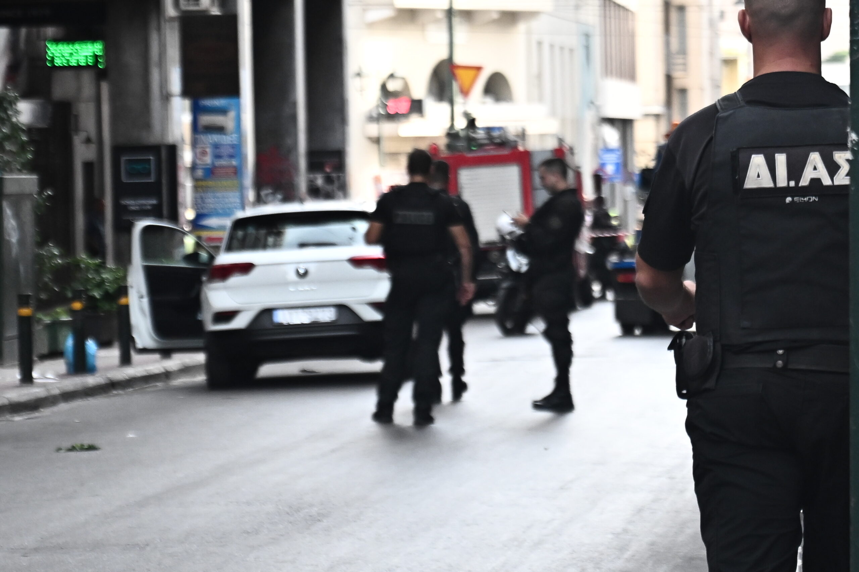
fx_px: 2505
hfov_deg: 19.5
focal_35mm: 105
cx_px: 430
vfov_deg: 13.0
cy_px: 286
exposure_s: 1/800
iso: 800
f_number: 4
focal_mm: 70
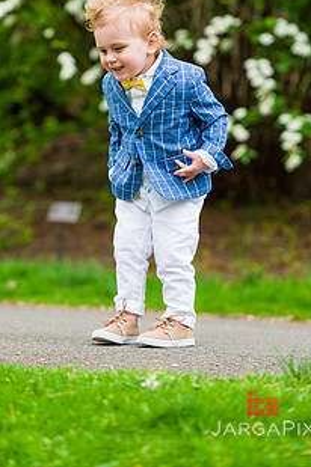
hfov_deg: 5.9
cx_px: 128
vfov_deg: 8.9
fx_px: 3013
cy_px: 130
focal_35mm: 232
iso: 200
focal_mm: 160
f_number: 3.5
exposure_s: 1/320
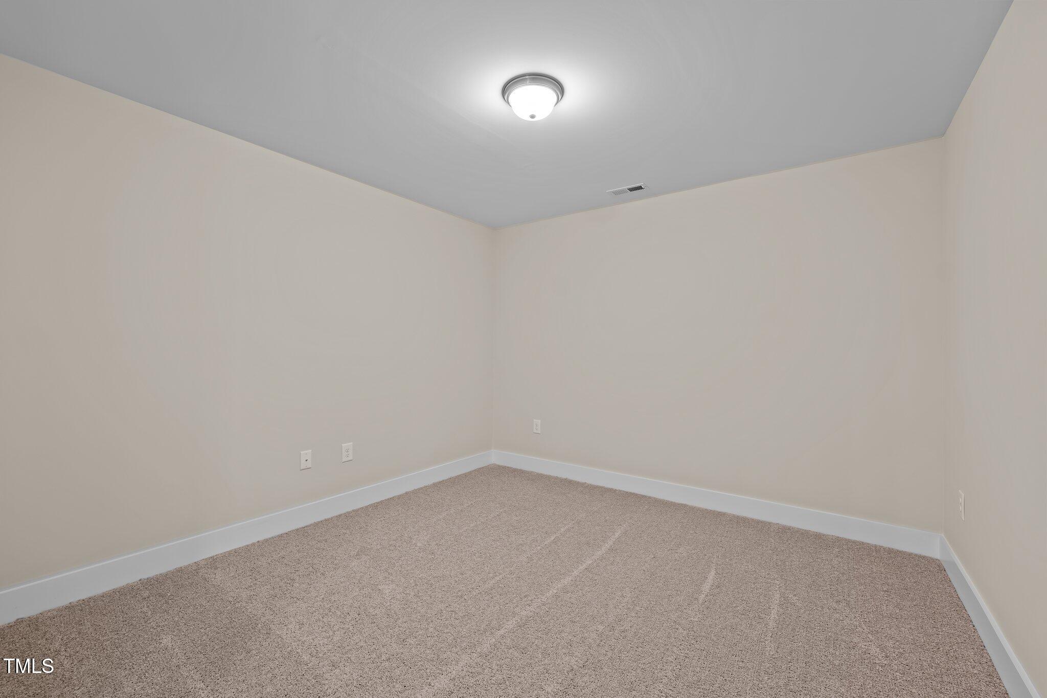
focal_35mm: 15
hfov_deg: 100.4
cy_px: 349
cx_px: 524
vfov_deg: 77.3
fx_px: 436
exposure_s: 1/1.25
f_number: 7.1
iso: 200
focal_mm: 15
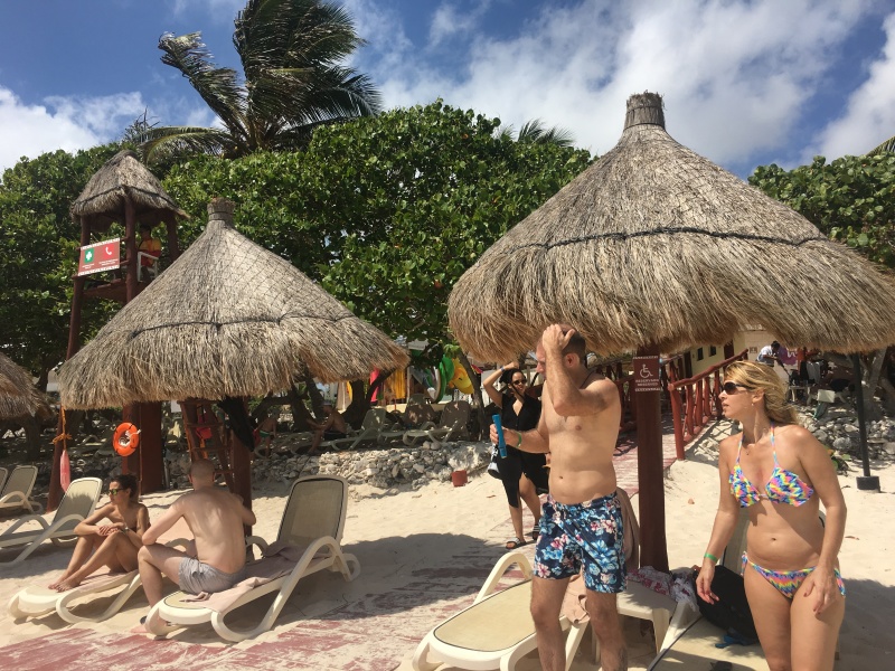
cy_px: 336
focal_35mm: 29
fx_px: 750
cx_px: 448
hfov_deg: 61.7
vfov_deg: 48.2
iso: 25
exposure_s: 1/2653
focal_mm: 4.15
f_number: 2.2
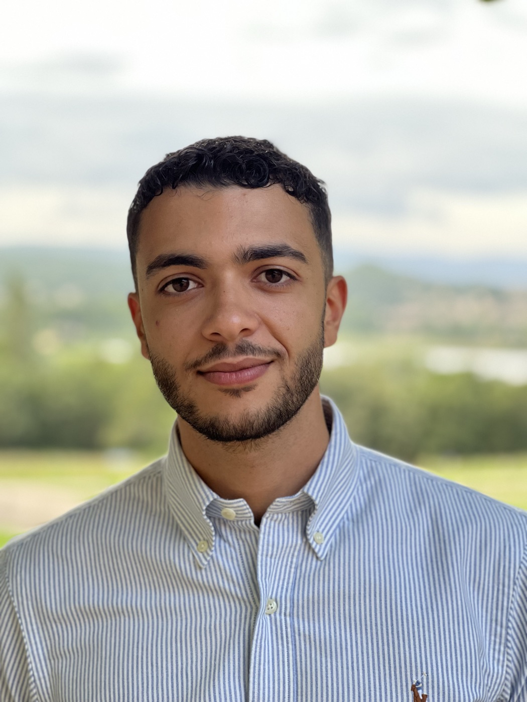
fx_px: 1563
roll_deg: -1.3
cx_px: 264
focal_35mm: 77
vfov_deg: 25.3
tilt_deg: +0.5
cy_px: 351
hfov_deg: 19.1
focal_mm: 9
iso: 160
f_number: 2.8
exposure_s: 1/121
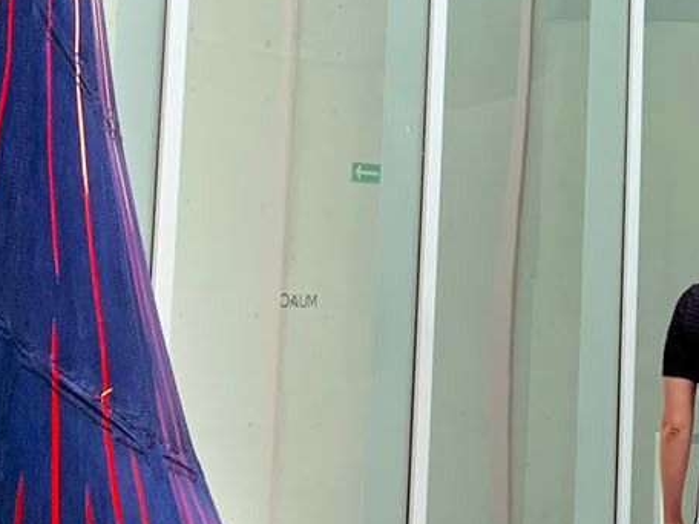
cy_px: -147
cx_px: 984
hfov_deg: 16.1
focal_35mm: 114
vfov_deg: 12.6
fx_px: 2302
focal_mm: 4.25
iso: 100
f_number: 1.8
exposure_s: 1/72
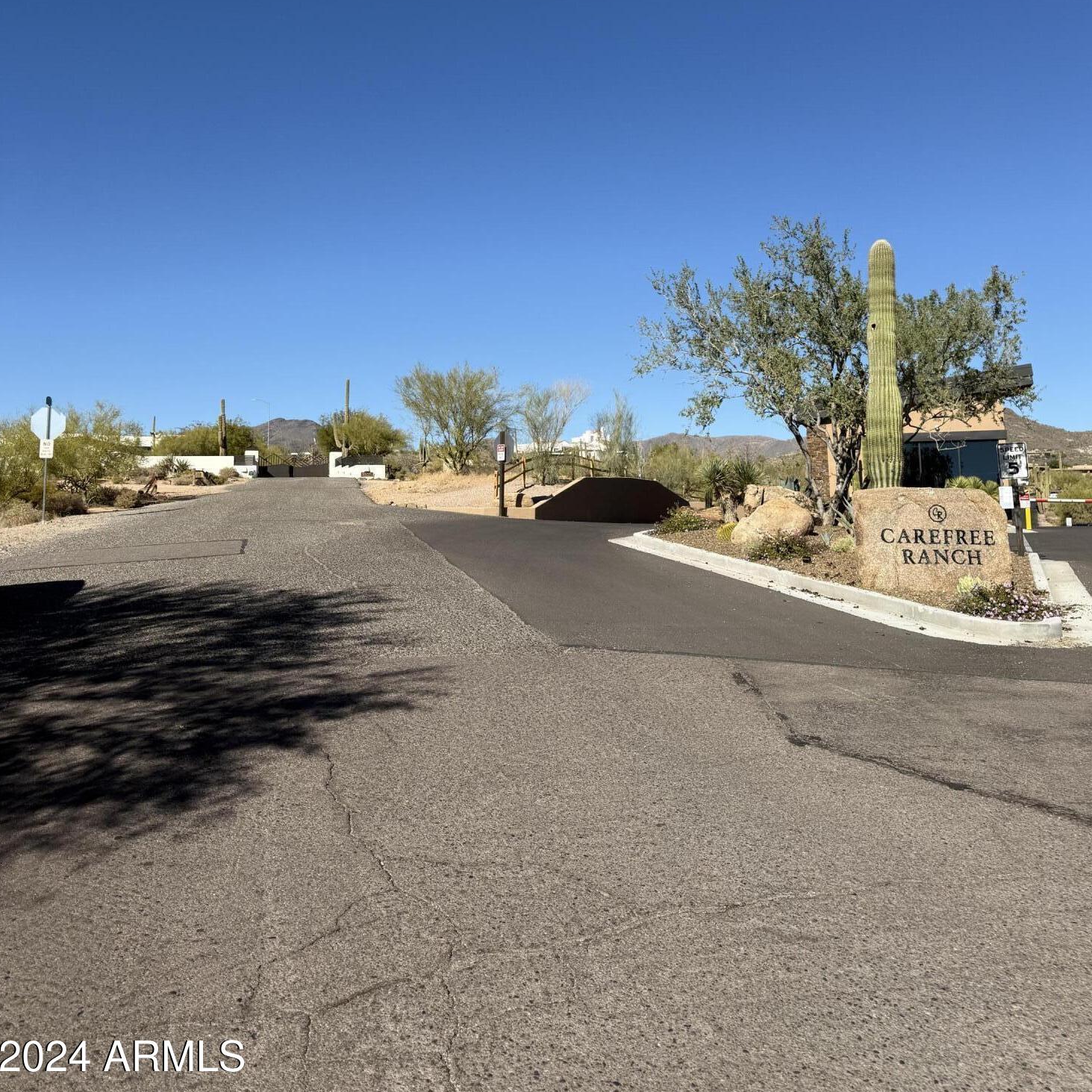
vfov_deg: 54.7
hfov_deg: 55.6
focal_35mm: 29
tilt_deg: +8.3
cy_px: 378
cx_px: 554
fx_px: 1035
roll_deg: +1.3
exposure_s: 1/5714
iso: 80
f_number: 1.78
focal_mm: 6.76
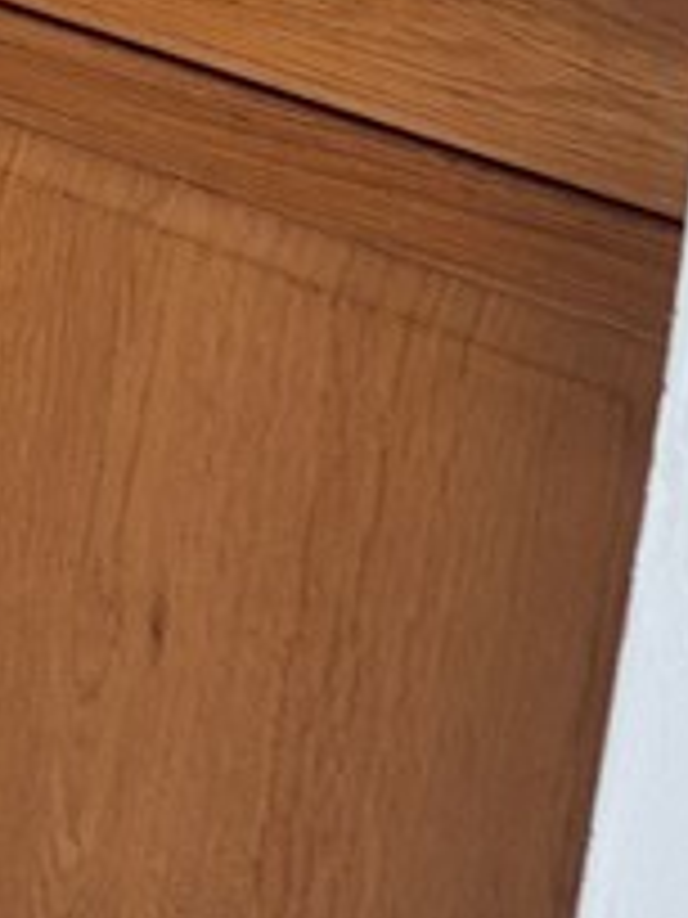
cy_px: -486
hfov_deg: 6.8
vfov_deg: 10.6
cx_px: -1911
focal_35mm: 180
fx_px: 4770
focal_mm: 5.4
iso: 160
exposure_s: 1/120
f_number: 1.8
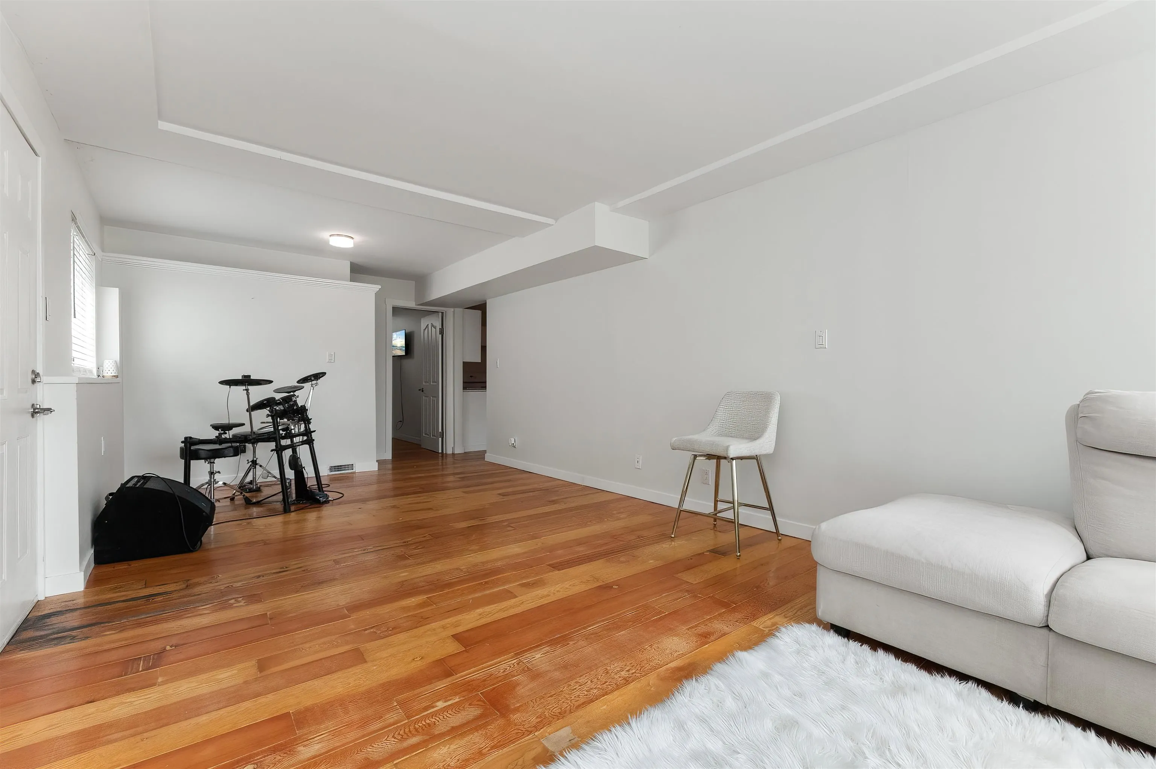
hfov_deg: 100.4
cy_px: 384
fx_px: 481
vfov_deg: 77.2
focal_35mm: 15
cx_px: 578
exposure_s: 1/50
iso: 320
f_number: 11
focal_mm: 10
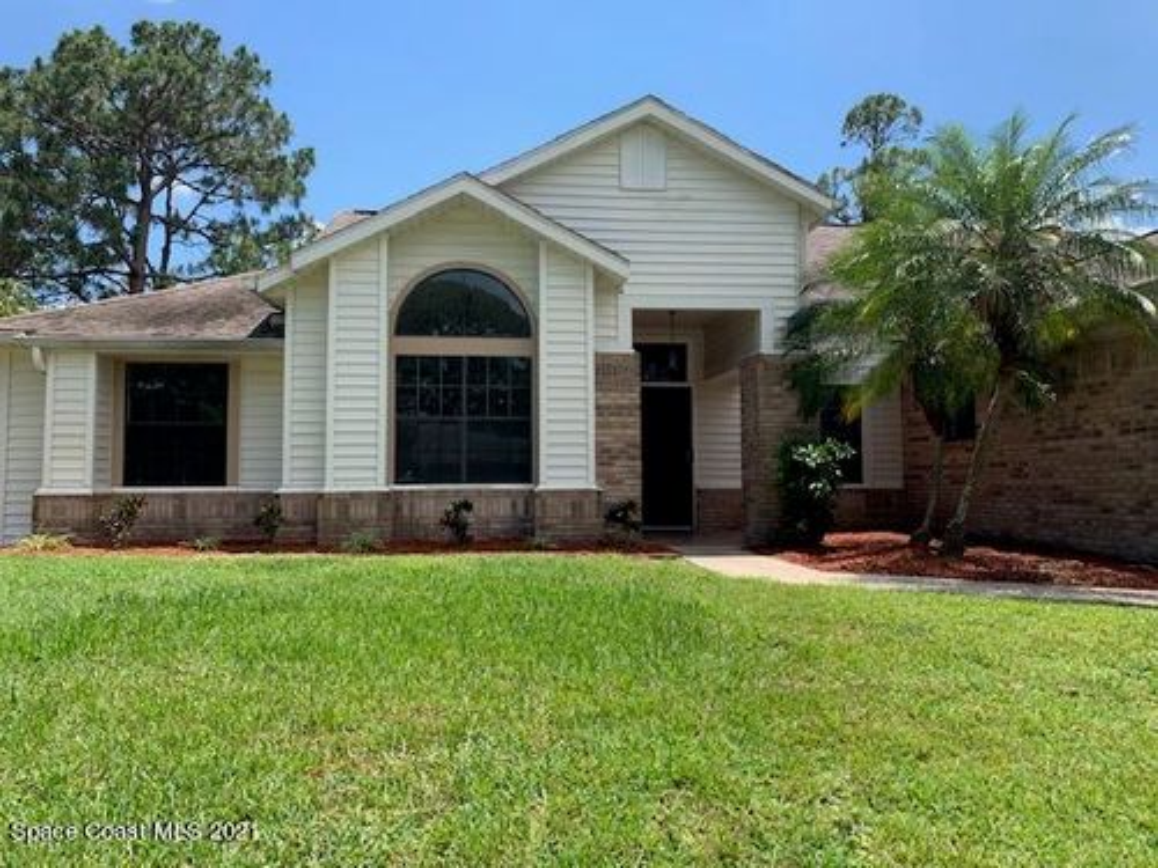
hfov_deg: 67.3
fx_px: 870
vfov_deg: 53.1
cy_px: 434
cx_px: 579
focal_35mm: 26
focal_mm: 4.25
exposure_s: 1/1350
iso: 25
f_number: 1.8
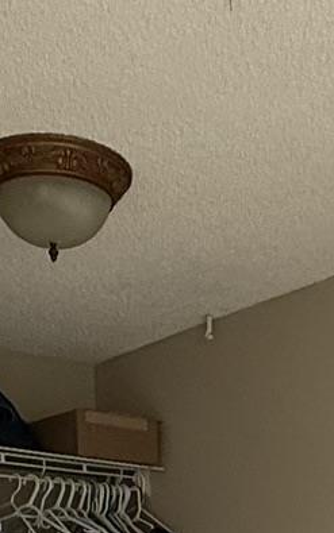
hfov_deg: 16.9
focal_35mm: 77
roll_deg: +0.0
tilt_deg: -11.1
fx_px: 1121
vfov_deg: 20.9
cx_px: 227
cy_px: 885
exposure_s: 1/99
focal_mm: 2.22
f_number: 2.2
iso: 125
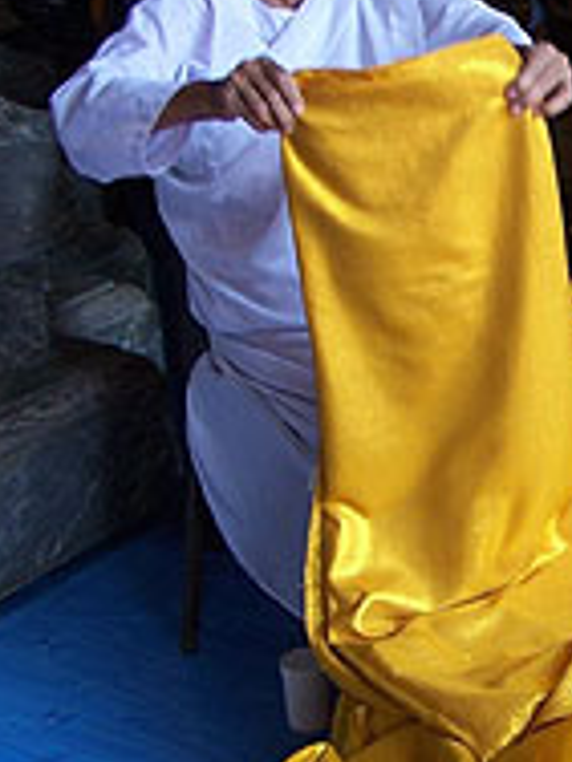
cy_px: 405
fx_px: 2313
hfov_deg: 13.7
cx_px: 677
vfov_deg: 18.7
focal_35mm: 105
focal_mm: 6.3
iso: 80
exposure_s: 1/180
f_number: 2.8
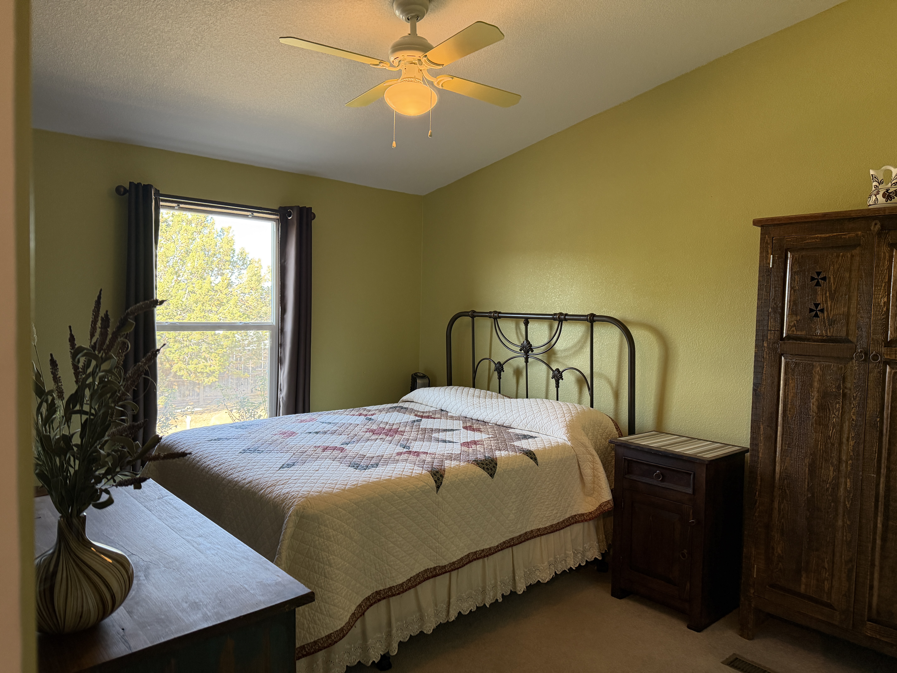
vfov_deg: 56.8
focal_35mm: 24
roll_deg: -1.1
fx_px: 622
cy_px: 336
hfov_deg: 71.6
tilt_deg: -2.6
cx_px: 448
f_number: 1.78
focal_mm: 6.76
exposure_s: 1/120
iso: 400
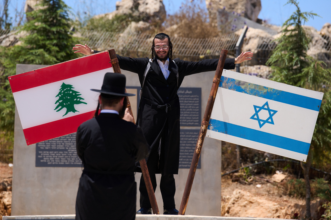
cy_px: 110
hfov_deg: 10.3
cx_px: 166
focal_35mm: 200
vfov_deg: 6.9
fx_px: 1838
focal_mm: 200
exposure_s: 1/4000
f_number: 5
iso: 500
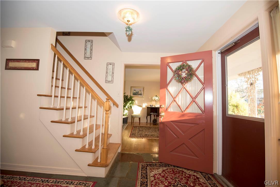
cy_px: 94
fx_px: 124
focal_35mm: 16
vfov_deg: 73.8
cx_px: 140
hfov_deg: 96.7
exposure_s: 1/100
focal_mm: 16
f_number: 5
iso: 800
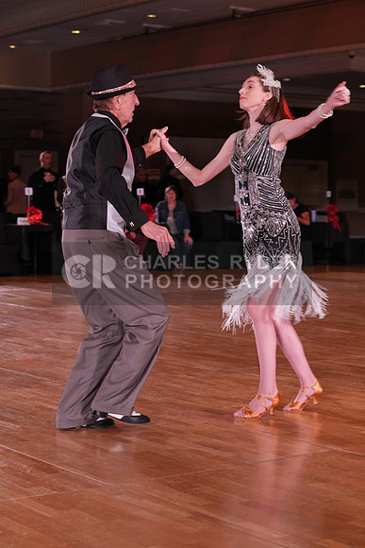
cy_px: 274
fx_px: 1170
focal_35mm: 77
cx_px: 182
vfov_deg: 26.3
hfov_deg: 17.7
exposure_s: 1/200
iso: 2000
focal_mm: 77
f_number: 5
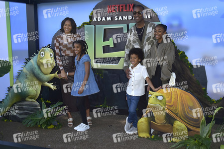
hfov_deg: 53.1
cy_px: 74
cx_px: 112
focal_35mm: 36
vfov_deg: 36.9
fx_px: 224
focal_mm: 36
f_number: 7.1
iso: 125
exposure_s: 1/250
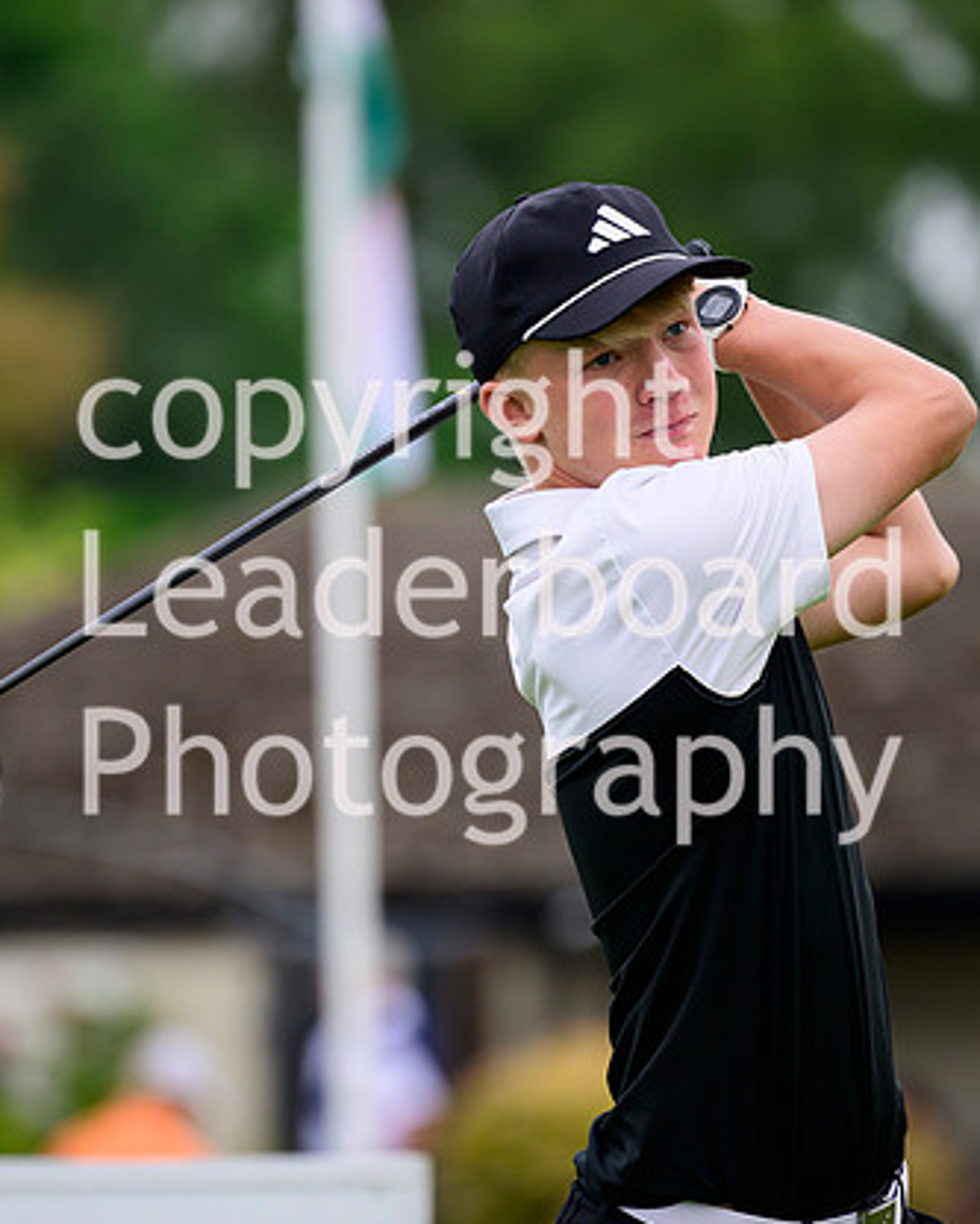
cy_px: 613
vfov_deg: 3.4
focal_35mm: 567
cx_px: 425
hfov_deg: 2.7
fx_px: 20549
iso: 1250
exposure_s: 1/1600
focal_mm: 400
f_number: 5.6
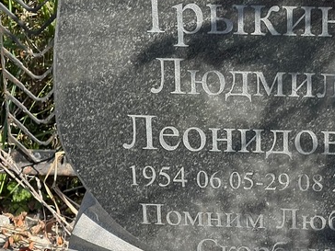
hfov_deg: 11.7
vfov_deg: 8.8
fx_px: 1636
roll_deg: -1.7
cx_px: 225
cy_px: 86
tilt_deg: -25.3
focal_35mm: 169
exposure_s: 1/199
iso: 32
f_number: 2.8
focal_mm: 9
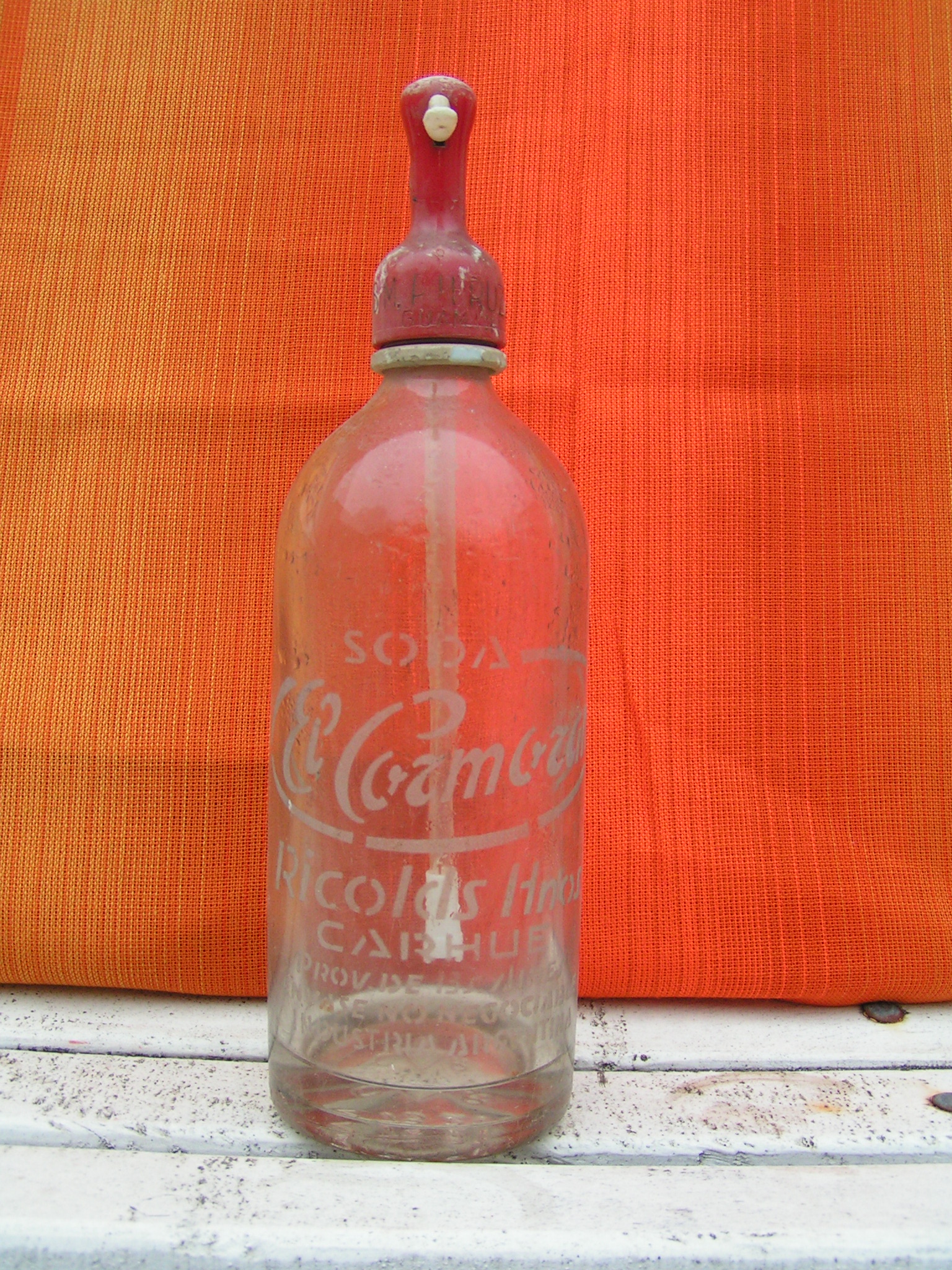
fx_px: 1393
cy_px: 635
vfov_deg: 49.0
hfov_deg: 37.7
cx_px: 476
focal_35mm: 38
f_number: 4.5
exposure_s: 1/125
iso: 100
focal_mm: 5.8
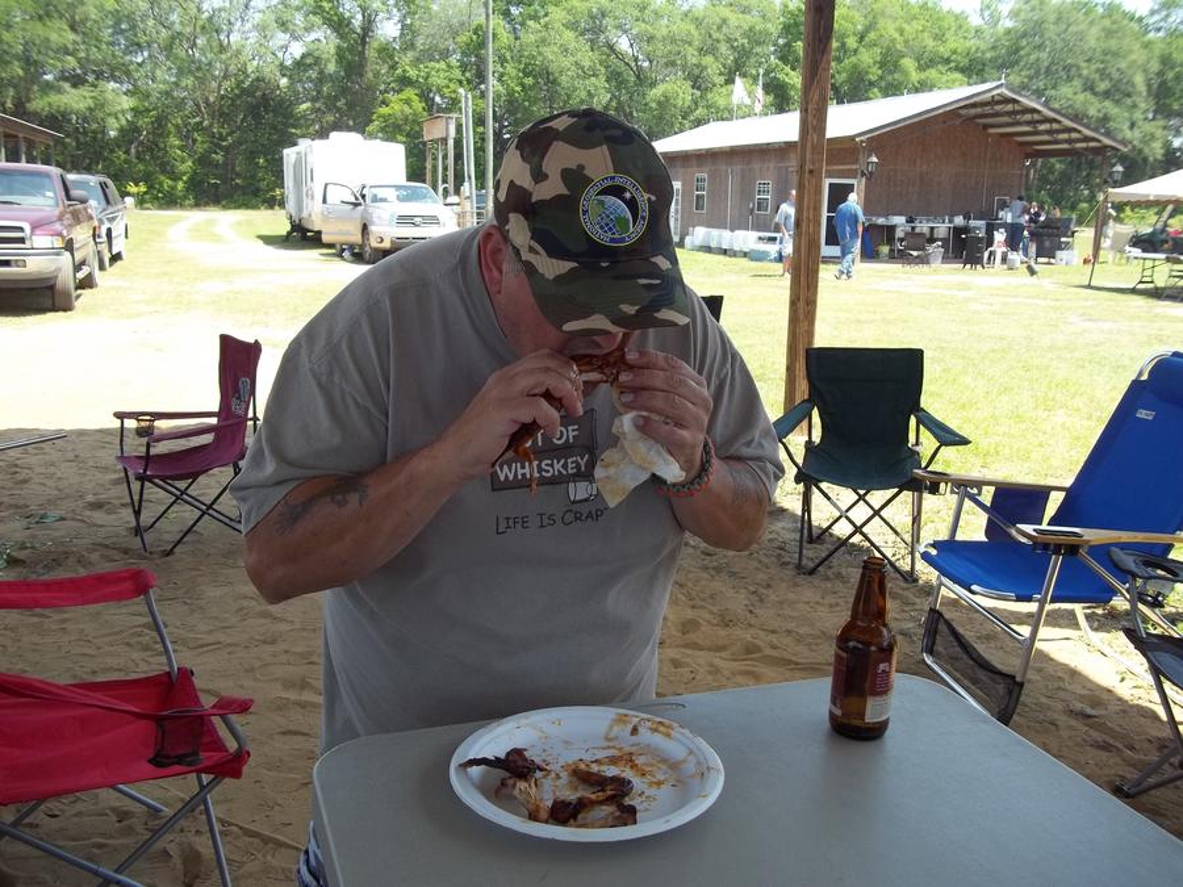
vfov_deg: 44.2
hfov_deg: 56.8
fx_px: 1094
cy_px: 444
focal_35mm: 32
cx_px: 592
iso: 64
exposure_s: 1/320
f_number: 2.9
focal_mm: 5.7
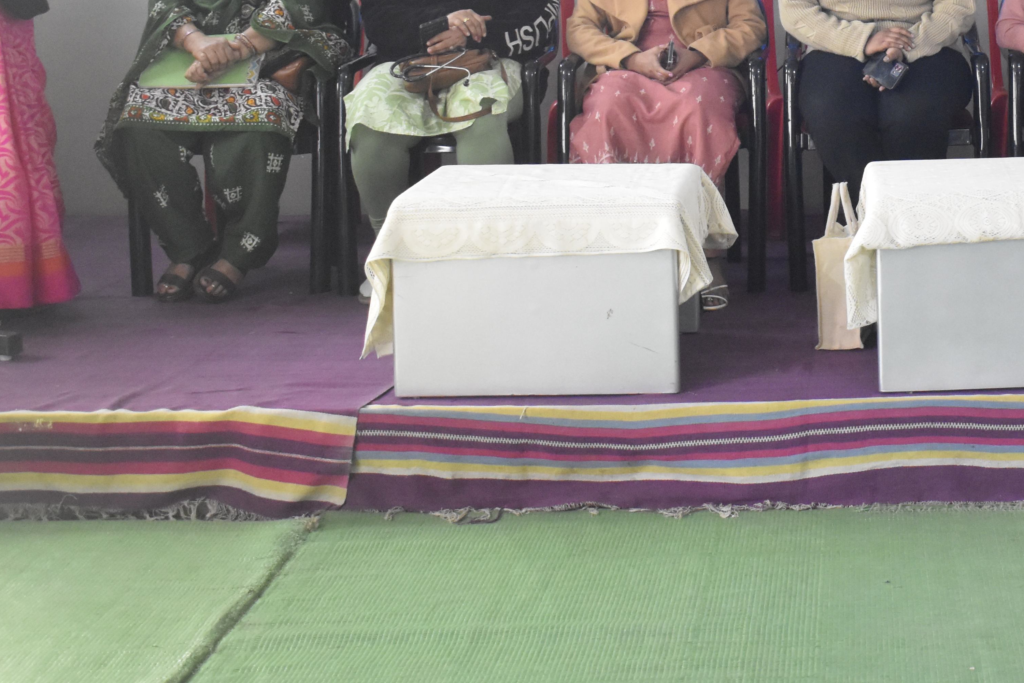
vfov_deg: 20.1
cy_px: 39
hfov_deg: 29.4
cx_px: 891
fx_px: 1877
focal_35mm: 66
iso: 3200
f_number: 3.8
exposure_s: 1/80
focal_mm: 22
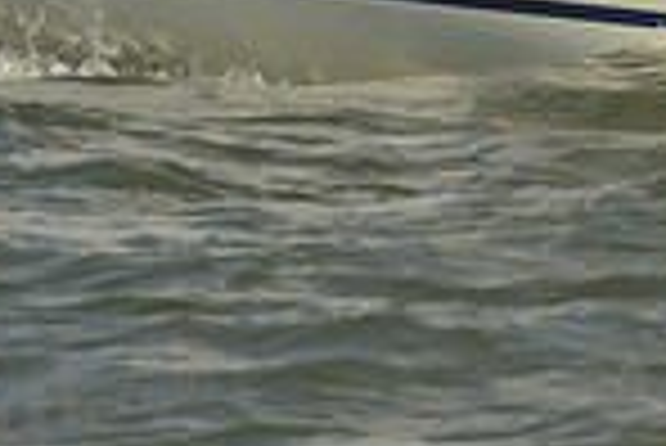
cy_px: -313
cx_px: 450
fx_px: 14536
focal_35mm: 785
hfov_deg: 2.6
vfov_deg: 1.8
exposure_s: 1/1250
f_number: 10
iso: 280
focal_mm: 200
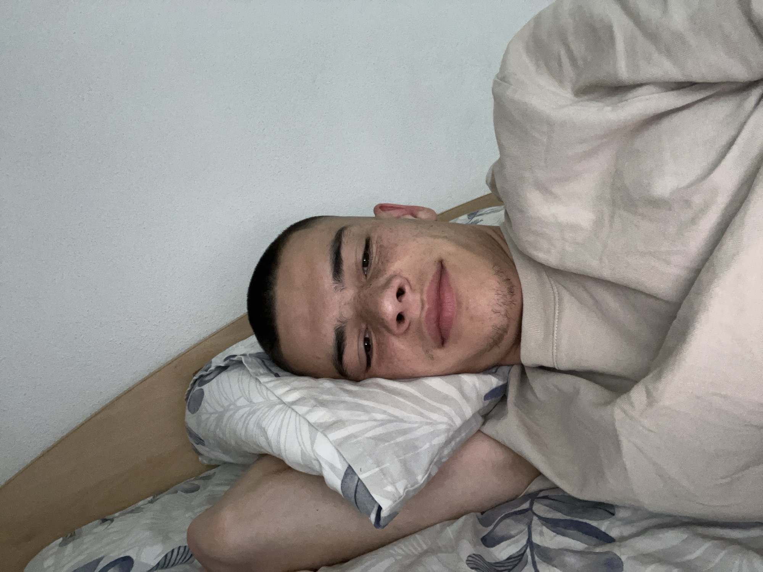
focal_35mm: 23
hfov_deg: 73.9
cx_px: 382
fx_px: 507
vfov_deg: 58.9
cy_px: 286
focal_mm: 2.71
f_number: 2.2
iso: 320
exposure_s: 1/42
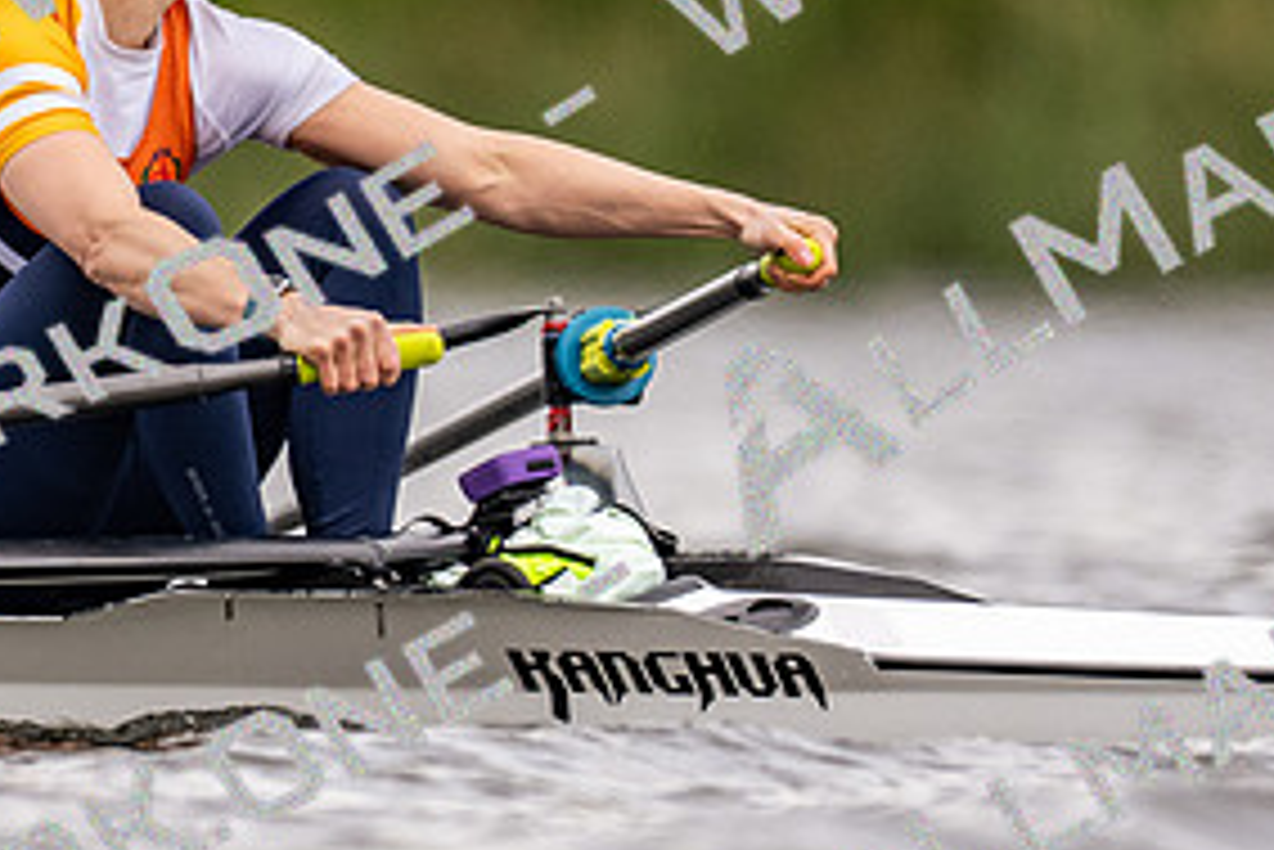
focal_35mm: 1842
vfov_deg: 0.7
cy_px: 130
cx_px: 338
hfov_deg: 1.1
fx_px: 65217
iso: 560
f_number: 4
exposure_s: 1/2500
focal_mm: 600
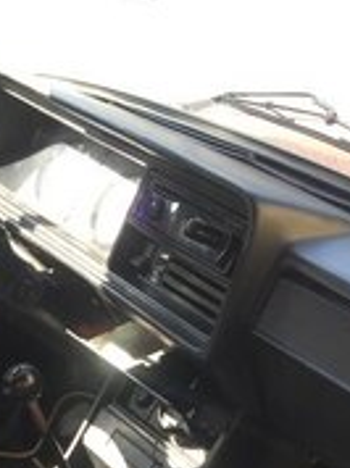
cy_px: 565
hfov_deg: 17.4
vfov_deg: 22.3
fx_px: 1095
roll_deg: -6.9
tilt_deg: -34.8
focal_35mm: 81
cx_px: -58
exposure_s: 1/100
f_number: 2.2
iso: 32
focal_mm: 4.15
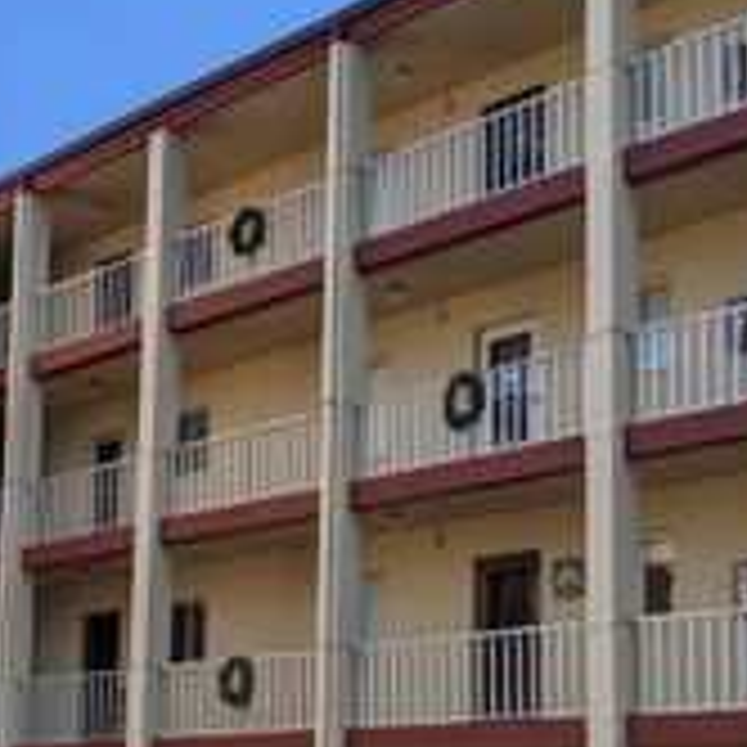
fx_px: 1758
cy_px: 565
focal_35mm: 72
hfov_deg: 23.8
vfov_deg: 23.7
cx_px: 207
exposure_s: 1/1675
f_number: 1.8
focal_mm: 4.44
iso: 43
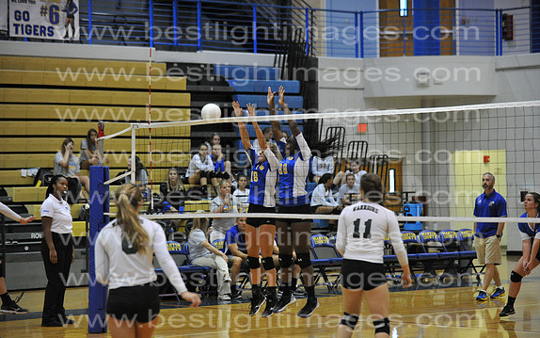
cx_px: 271
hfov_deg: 14.5
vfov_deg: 9.1
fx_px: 2120
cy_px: 177
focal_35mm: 144
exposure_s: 1/800
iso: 8000
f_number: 3.2
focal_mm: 140
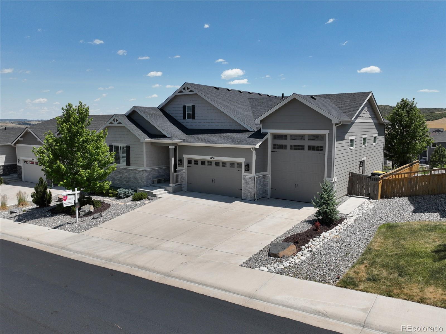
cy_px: 167
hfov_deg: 71.6
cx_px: 223
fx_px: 309
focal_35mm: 24
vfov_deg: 56.8
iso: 130
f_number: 2.8
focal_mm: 12.29
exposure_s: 1/2500
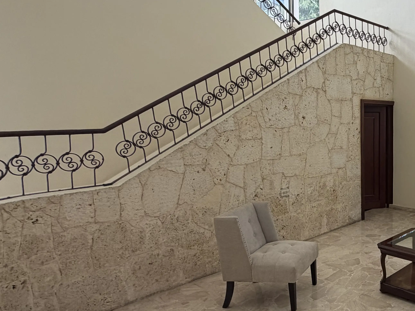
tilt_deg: -4.3
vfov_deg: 45.4
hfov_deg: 48.3
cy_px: 146
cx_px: 413
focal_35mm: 31
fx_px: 372
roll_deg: +0.2
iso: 160
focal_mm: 2.22
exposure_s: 1/120
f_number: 2.2
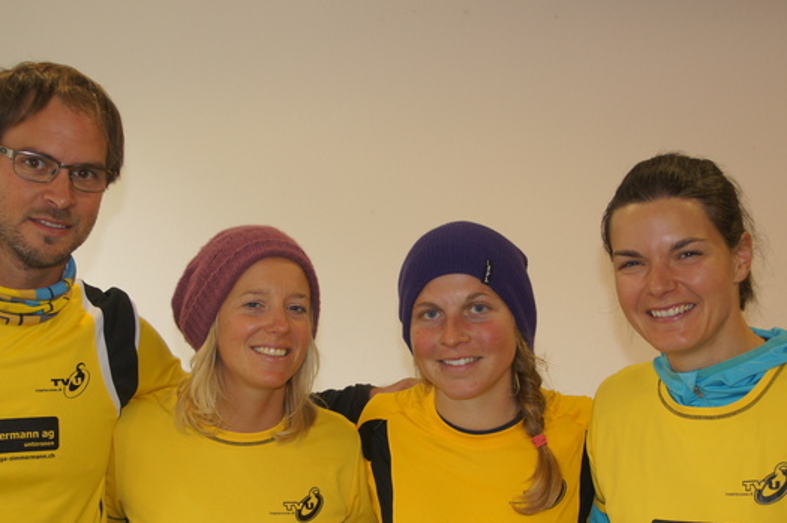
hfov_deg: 33.4
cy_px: 327
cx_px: 342
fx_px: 1310
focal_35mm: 60
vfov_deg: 22.5
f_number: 4.5
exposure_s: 1/60
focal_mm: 28
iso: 320
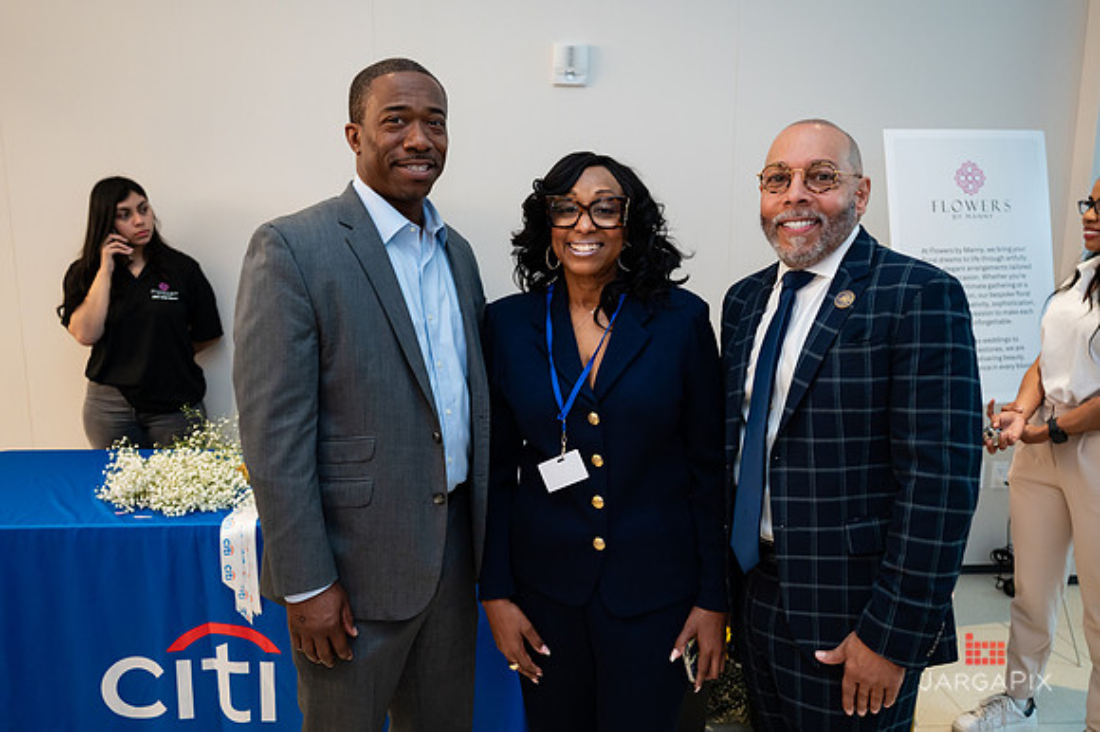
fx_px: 908
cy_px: 366
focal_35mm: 30
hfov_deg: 62.4
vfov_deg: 43.9
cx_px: 550
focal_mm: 29
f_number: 3.2
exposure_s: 1/320
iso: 1600
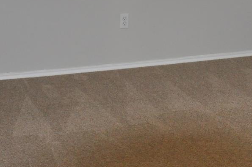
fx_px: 650
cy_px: -97
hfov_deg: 21.7
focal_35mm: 93
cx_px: 197
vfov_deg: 13.6
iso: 800
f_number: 3.5
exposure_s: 1/80
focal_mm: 18
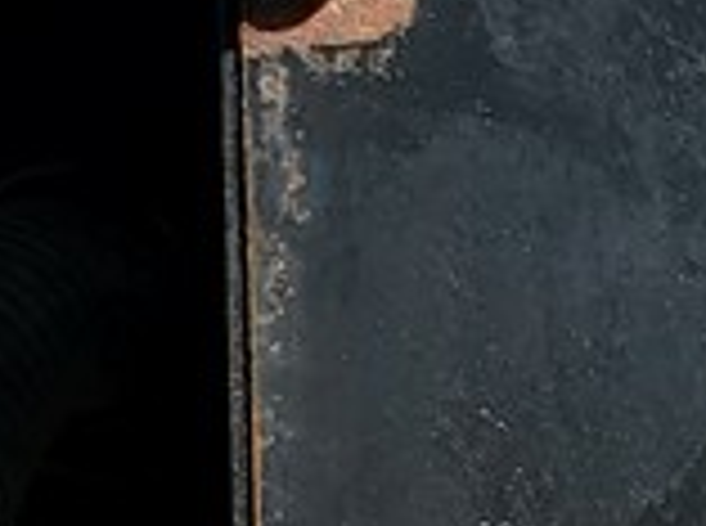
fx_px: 3459
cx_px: 1565
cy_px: 1115
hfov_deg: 10.4
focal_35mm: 170
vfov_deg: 8.2
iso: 50
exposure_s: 1/1369
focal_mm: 4.3
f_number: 2.4
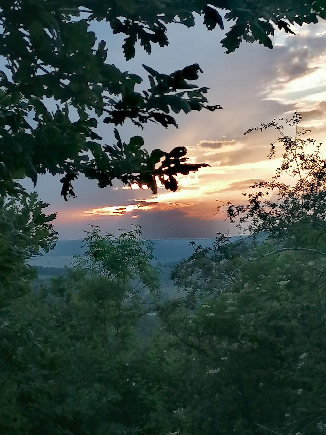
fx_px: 1143
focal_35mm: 91
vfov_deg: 21.5
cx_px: 163
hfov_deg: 16.2
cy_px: 218
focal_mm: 4.75
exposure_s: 1/257
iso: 50
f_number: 1.8
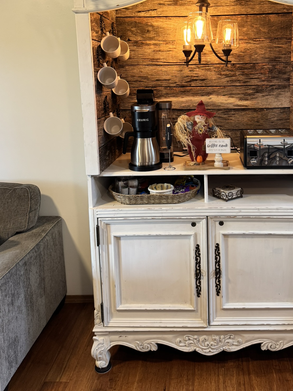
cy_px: 126
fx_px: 372
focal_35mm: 33
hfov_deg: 42.3
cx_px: 199
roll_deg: +1.2
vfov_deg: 54.1
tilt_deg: -6.5
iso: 160
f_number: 1.78
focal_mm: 6.76
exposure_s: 1/60
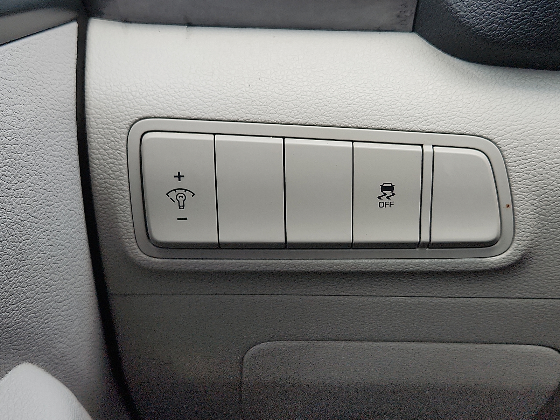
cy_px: 210
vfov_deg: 58.9
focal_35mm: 23
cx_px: 280
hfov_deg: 73.9
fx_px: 372
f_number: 1.8
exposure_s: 1/119
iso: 92
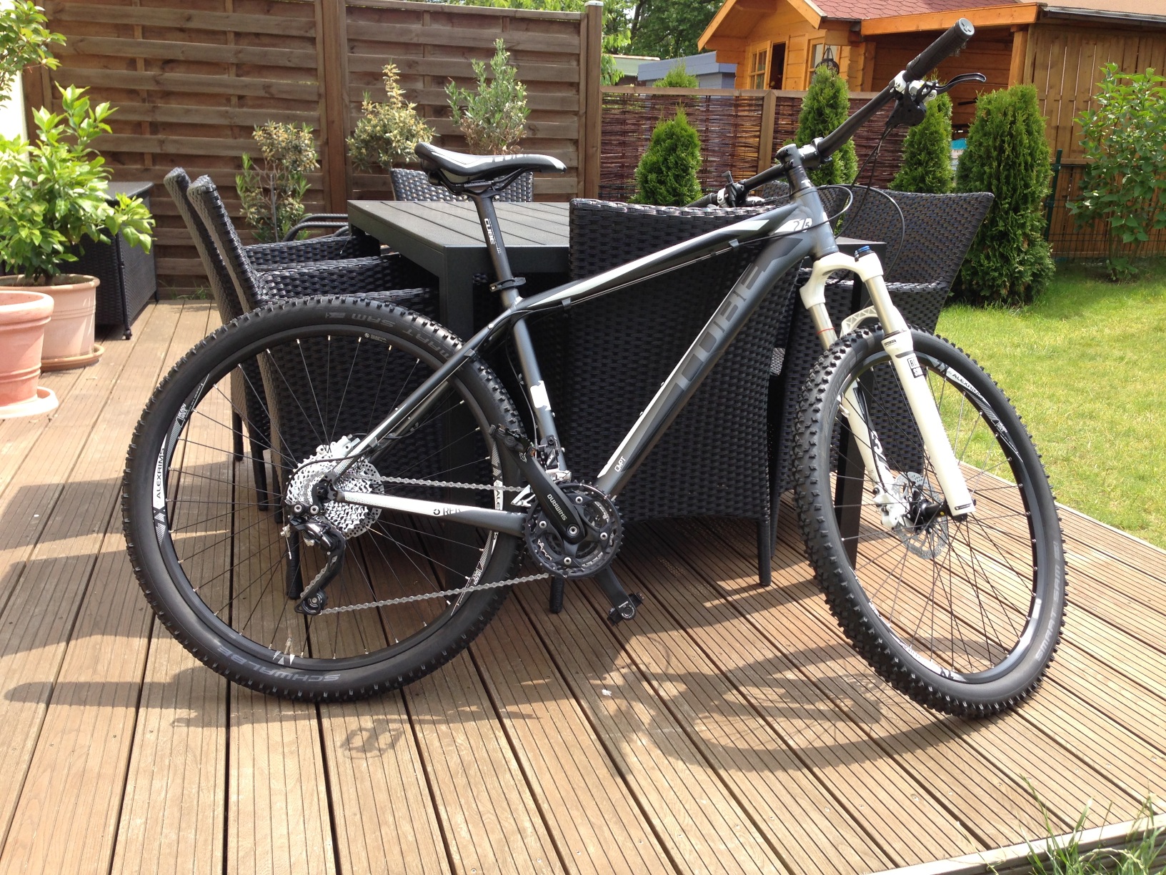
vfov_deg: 42.9
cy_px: 438
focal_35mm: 33
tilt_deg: -15.0
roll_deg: -1.3
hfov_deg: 55.4
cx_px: 583
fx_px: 1112
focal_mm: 4.12
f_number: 2.4
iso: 50
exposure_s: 1/521
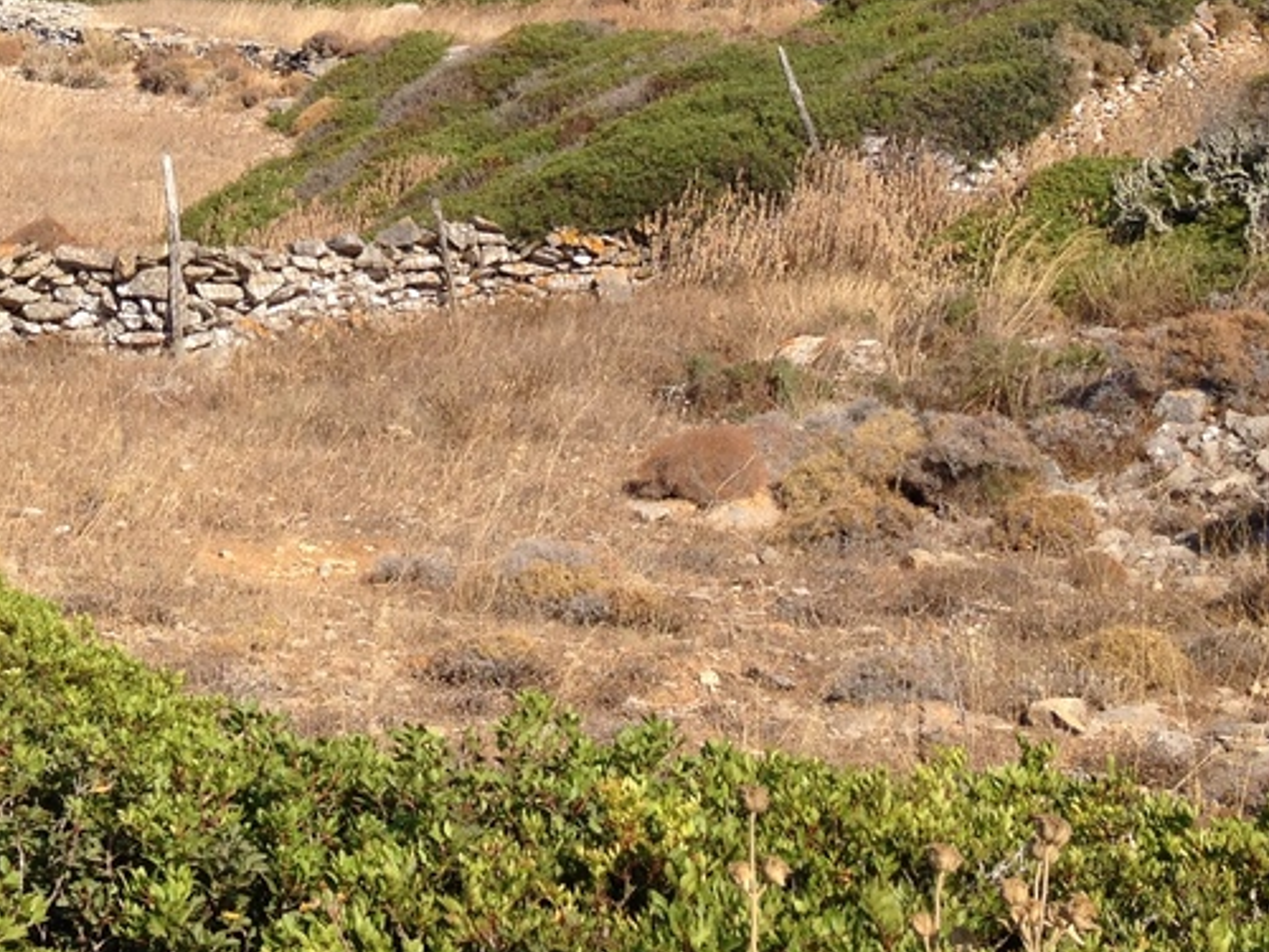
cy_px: -178
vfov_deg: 16.8
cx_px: 53
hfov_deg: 22.5
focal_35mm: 84
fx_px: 3079
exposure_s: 1/1623
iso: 50
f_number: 2.4
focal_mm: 4.28
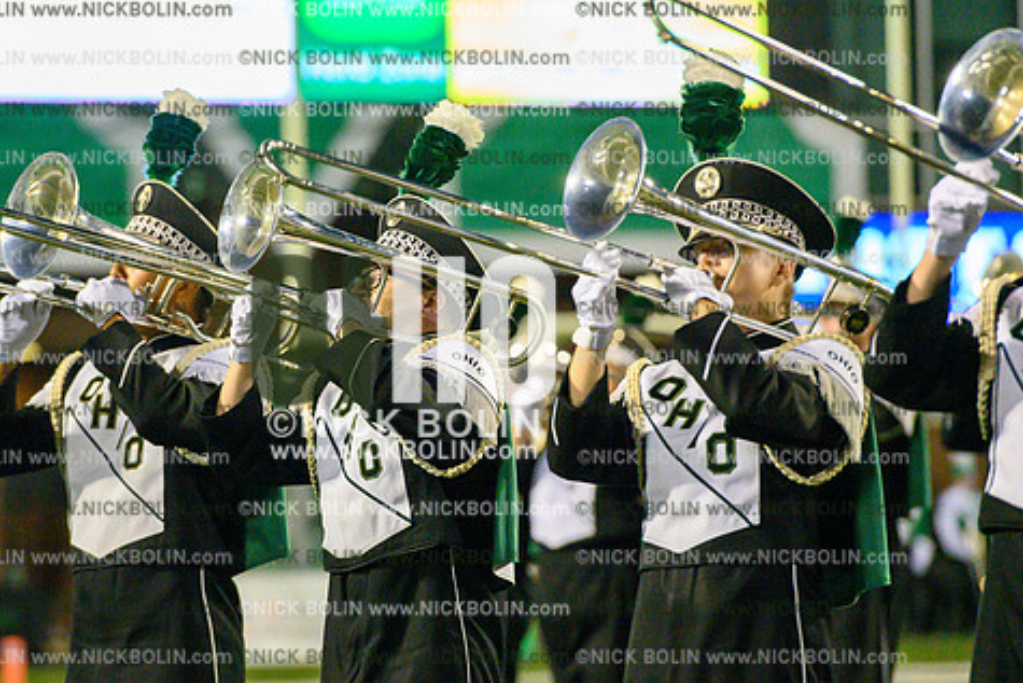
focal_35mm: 244
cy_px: 359
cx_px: 403
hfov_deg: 8.4
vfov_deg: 5.6
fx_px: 6935
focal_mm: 200
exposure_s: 1/1600
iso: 10000
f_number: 4
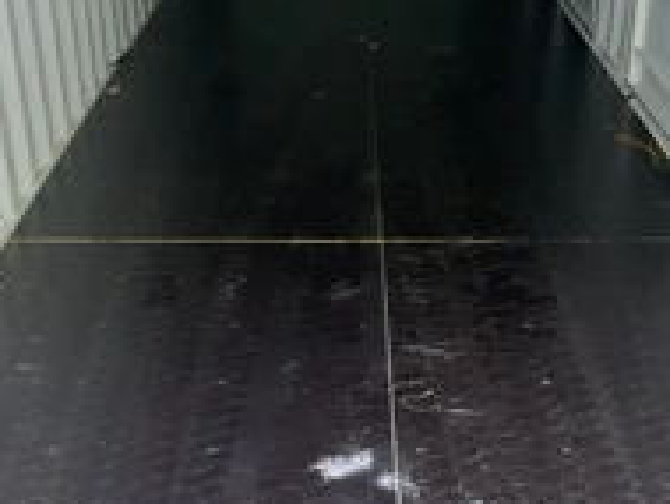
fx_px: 1182
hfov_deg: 31.6
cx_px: 360
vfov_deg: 23.8
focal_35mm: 61
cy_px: 377
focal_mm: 3
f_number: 1.8
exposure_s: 1/40
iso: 320
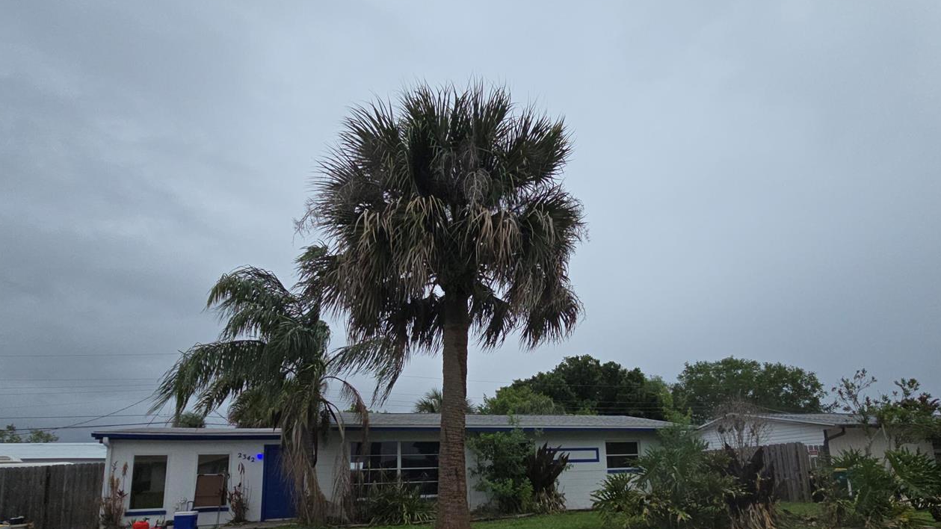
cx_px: 494
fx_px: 449
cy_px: 389
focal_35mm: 18
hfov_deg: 92.6
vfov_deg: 58.2
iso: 50
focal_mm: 2.2
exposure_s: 1/3882
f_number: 2.2
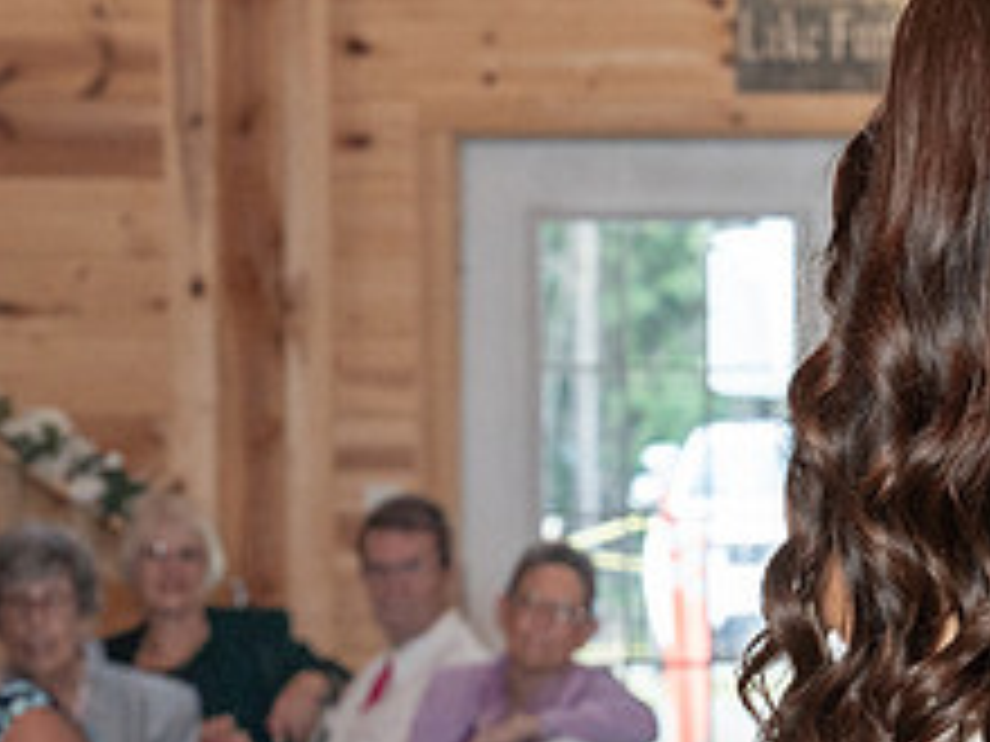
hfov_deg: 8.8
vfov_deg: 6.6
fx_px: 6435
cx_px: 886
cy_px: 617
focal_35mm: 225
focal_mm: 70
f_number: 5.6
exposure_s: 1/200
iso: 2000
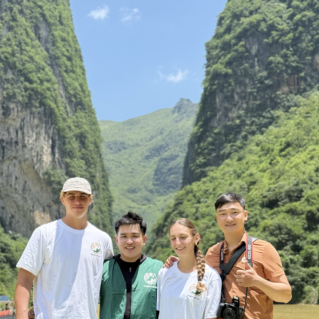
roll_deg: +0.7
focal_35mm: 64
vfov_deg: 26.9
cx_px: 148
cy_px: 182
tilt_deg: +10.4
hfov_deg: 26.9
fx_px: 667
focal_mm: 6.76
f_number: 1.78
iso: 100
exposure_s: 1/2415
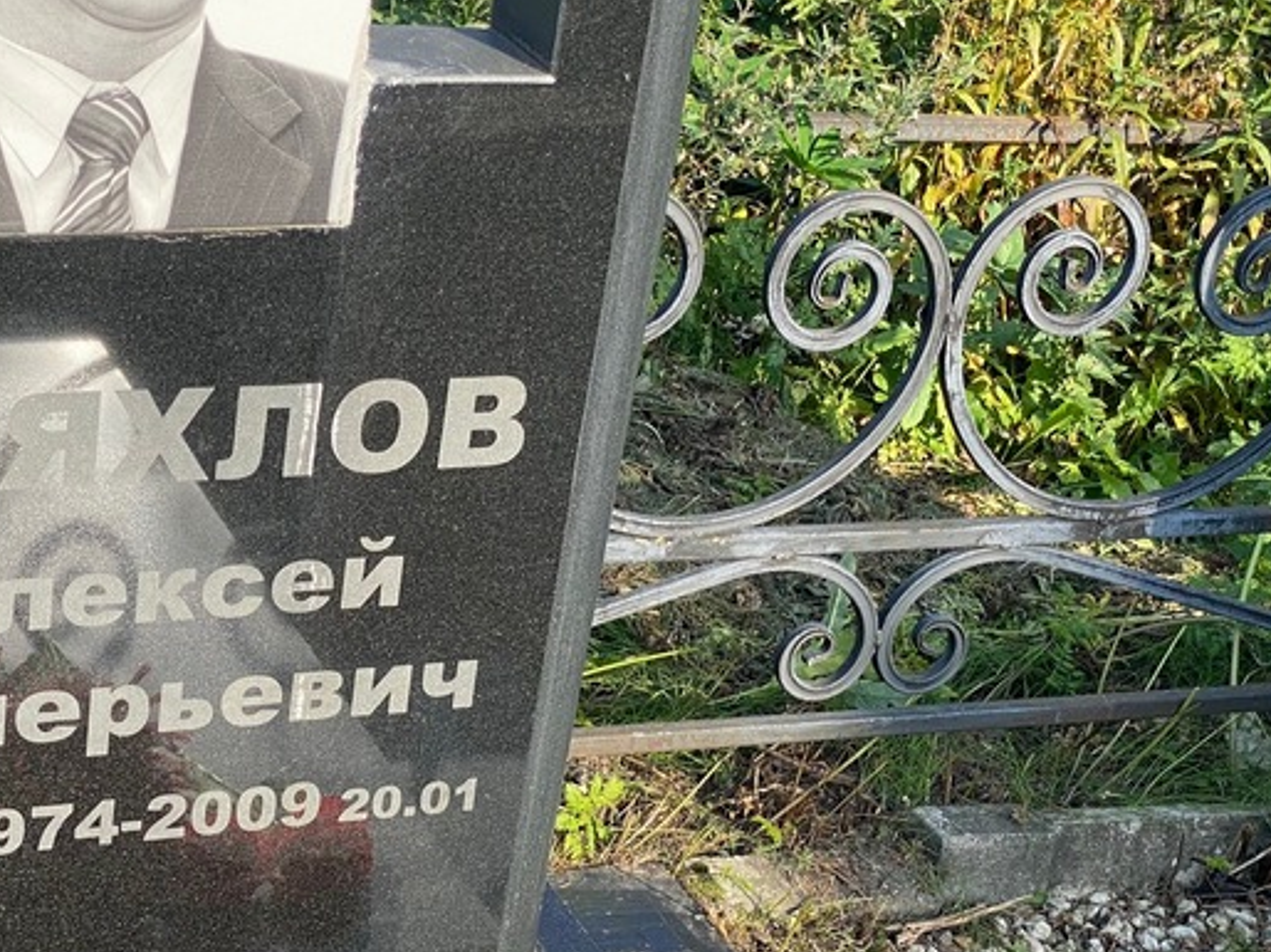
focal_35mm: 81
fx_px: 2973
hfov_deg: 23.9
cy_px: 643
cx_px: 324
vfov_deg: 18.1
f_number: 2
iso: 20
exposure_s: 1/527
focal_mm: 6
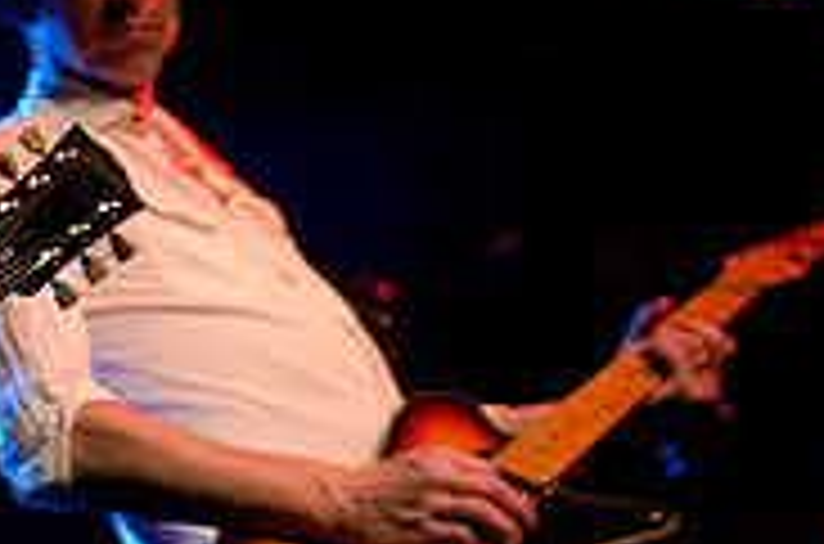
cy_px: 153
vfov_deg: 9.5
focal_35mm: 143
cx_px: -189
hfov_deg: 13.9
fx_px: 3265
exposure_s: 1/160
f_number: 1.8
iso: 1600
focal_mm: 30
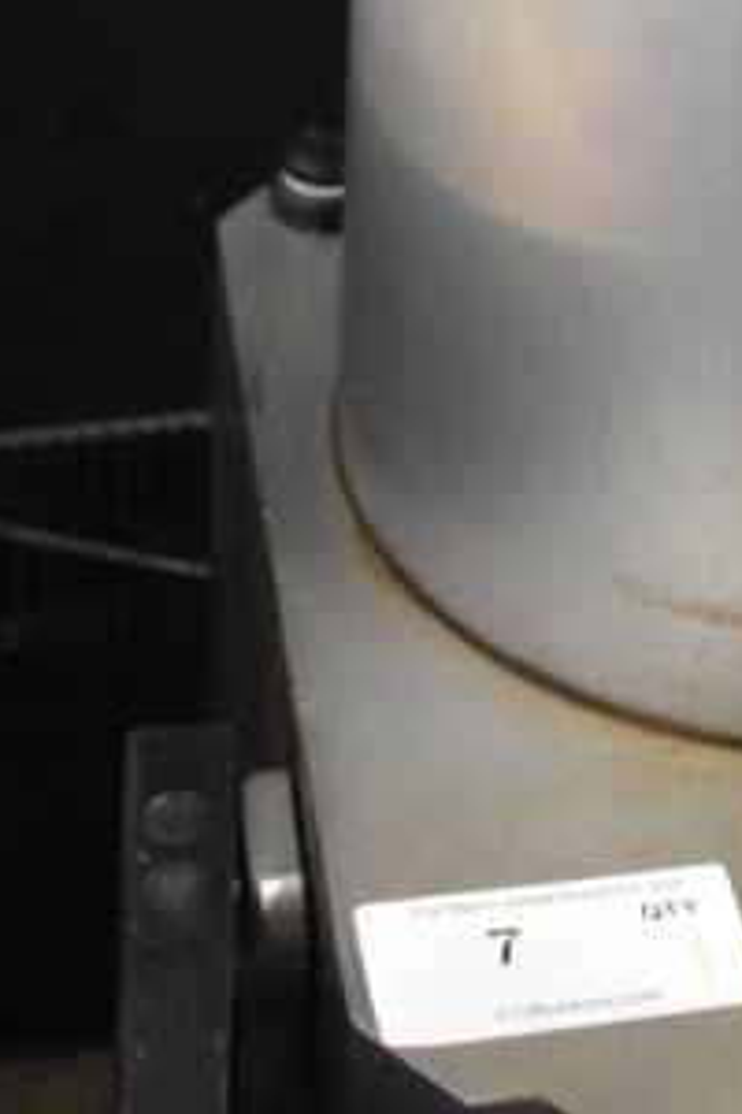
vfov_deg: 15.8
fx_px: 3679
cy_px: -570
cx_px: 853
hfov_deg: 11.3
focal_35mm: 119
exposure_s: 1/80
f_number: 4.2
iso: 6400
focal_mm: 26
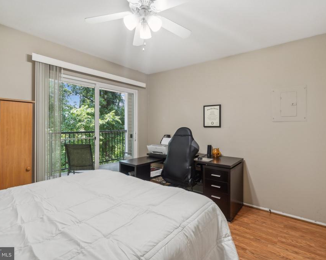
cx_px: 168
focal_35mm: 17
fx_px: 164
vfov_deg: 77.0
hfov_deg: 89.6
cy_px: 130
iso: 200
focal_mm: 10
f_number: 7.1
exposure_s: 1/5
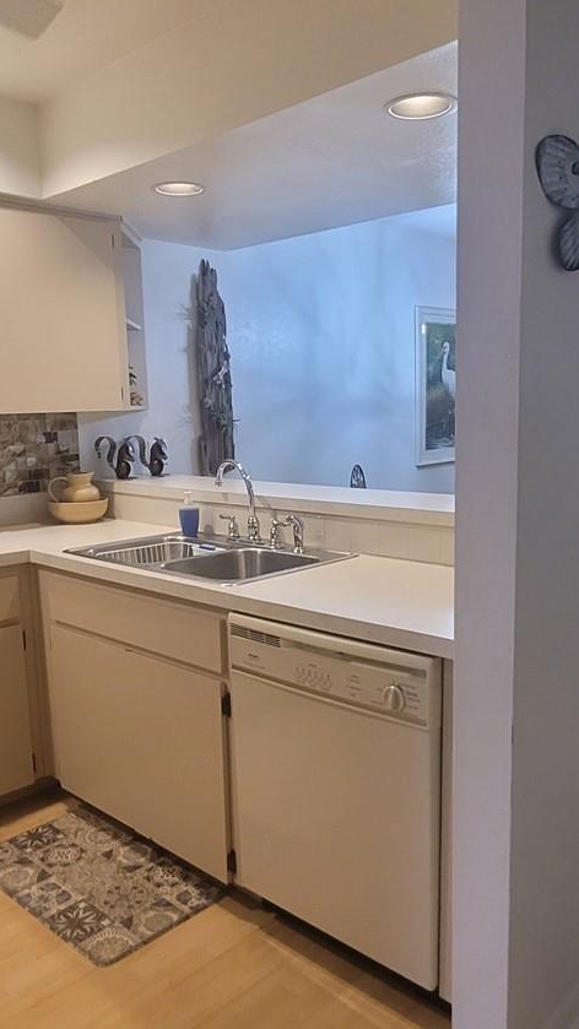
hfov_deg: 42.9
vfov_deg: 69.8
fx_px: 737
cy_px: 530
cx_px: 292
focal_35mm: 27
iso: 320
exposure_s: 1/60
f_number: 2.2
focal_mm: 2.2
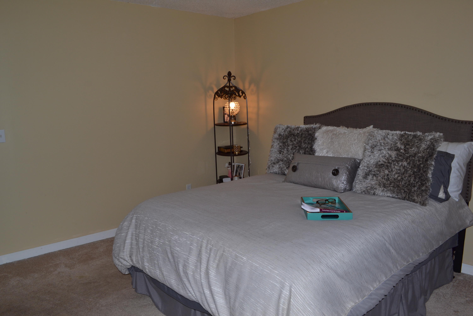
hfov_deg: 67.4
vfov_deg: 47.9
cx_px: 236
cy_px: 158
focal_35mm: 27
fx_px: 355
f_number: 8
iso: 250
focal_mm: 18
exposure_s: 1/60
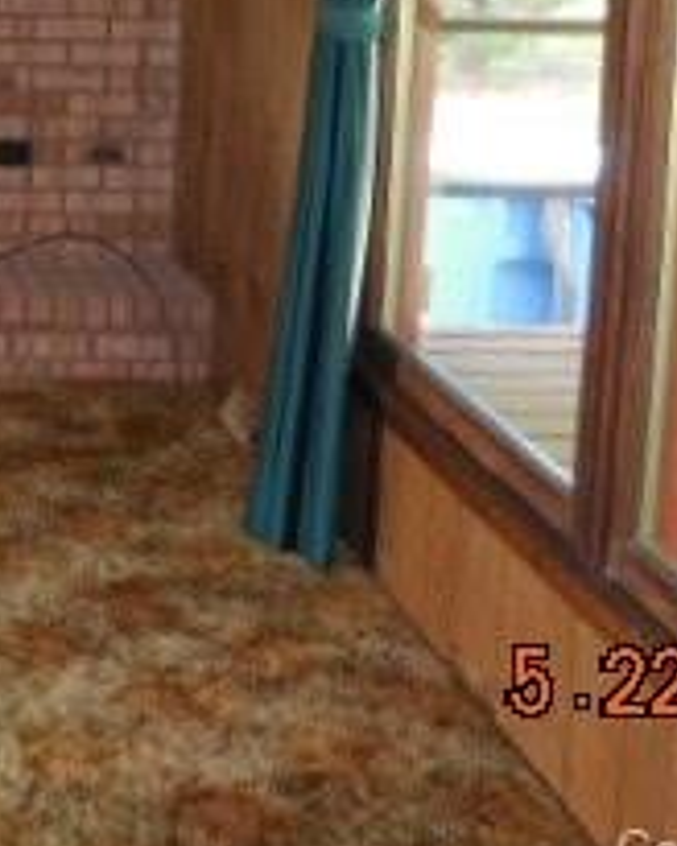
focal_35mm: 70
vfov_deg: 25.1
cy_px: -99
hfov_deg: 19.9
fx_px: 1753
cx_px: -231
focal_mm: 4
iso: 200
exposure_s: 1/30
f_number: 3
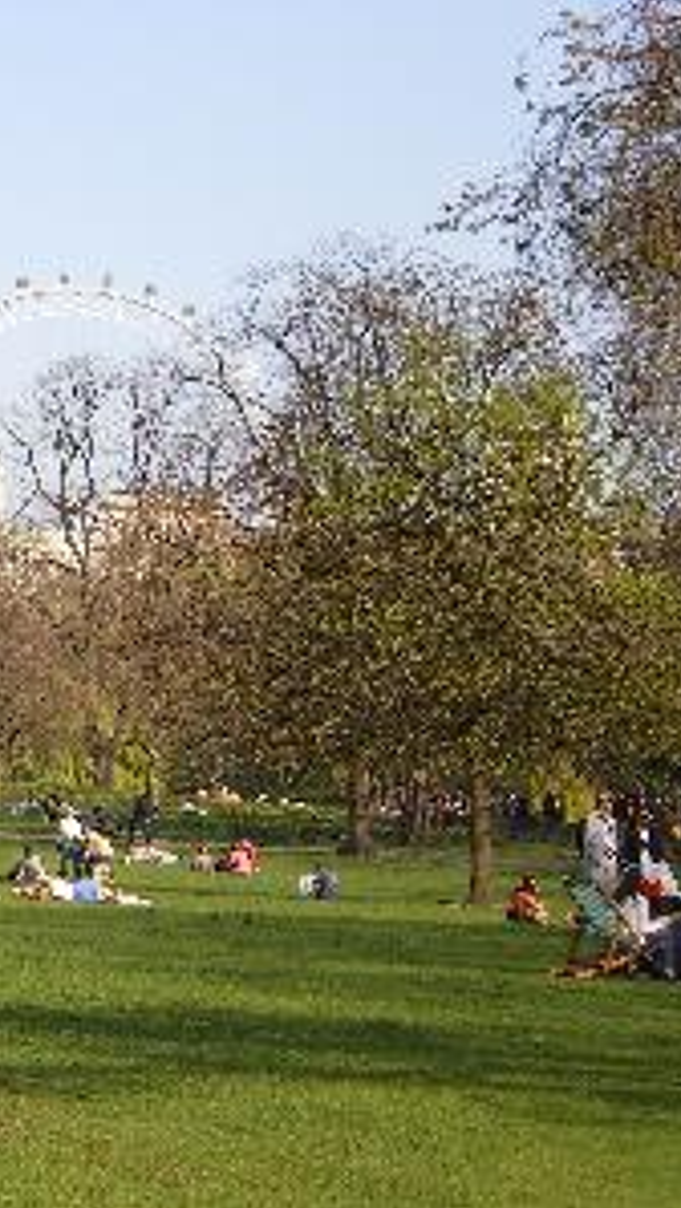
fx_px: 3846
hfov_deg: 10.0
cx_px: 16
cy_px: 604
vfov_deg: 17.9
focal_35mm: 120
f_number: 7.2
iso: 50
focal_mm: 14.3
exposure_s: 1/100
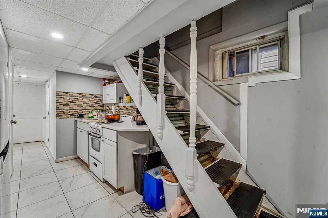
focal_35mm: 14
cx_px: 164
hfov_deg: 104.3
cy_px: 109
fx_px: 128
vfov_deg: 81.2
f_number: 8
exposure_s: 1/4
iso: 400
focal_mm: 14
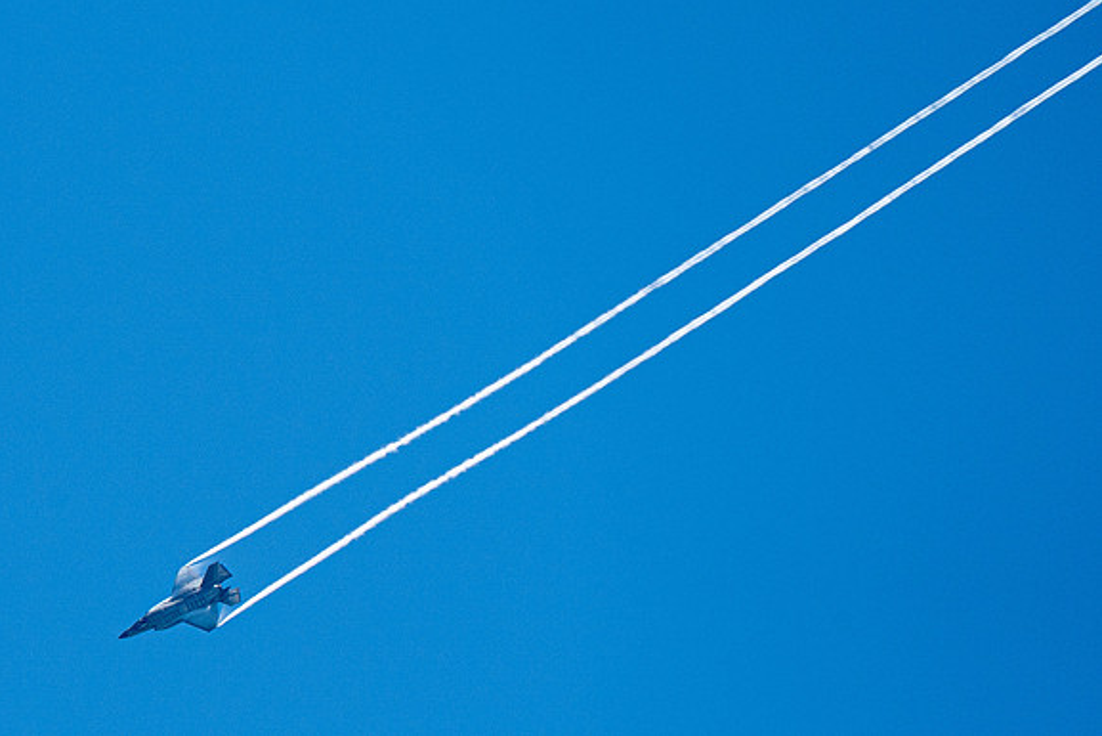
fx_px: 24738
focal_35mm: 808
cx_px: 22
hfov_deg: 2.6
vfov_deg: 1.7
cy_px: 590
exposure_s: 1/1250
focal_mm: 400
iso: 640
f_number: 10
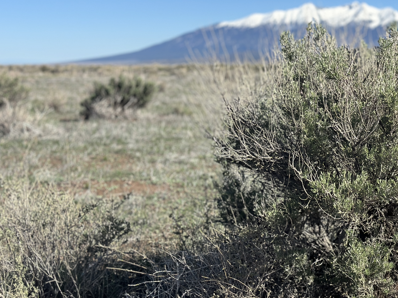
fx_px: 862
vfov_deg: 19.6
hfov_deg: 25.8
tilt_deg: -4.8
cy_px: 133
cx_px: 274
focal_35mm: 75
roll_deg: -0.5
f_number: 1.78
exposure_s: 1/5556
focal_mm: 6.86
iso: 100
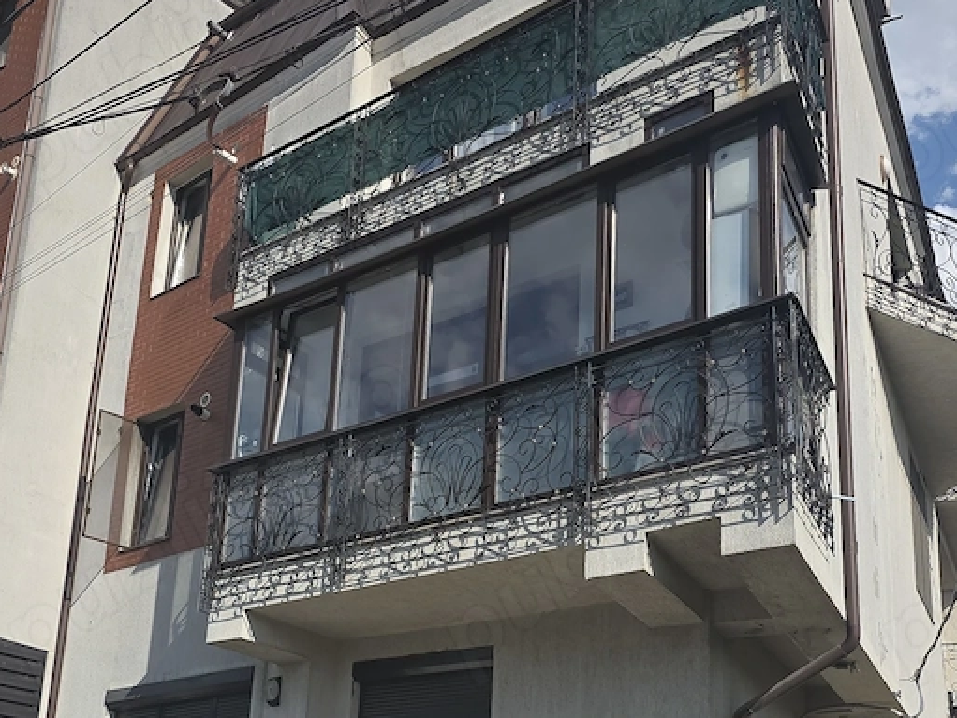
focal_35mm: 45
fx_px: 1244
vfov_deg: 31.5
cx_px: 425
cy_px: 547
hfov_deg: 42.0
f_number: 1.7
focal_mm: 6.3
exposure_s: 1/1160
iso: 12
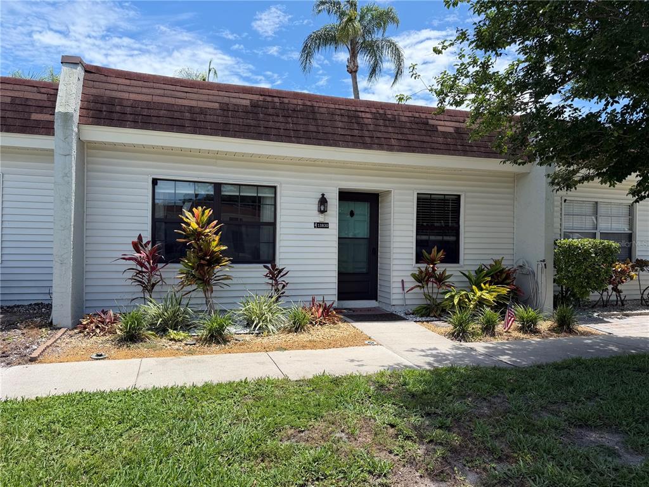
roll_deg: -0.5
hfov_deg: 71.6
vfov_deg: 56.8
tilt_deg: -0.6
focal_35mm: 24
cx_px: 324
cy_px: 244
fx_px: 450
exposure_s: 1/2703
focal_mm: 6.76
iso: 80
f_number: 1.78
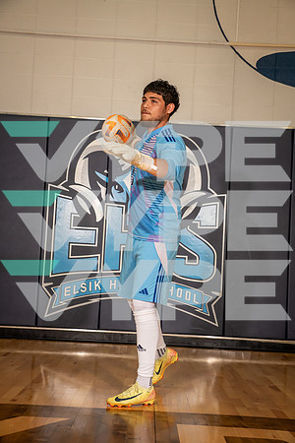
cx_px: 148
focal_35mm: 55
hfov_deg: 24.6
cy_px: 222
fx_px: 676
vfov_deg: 36.2
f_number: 6.3
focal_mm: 55
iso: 800
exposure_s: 1/320
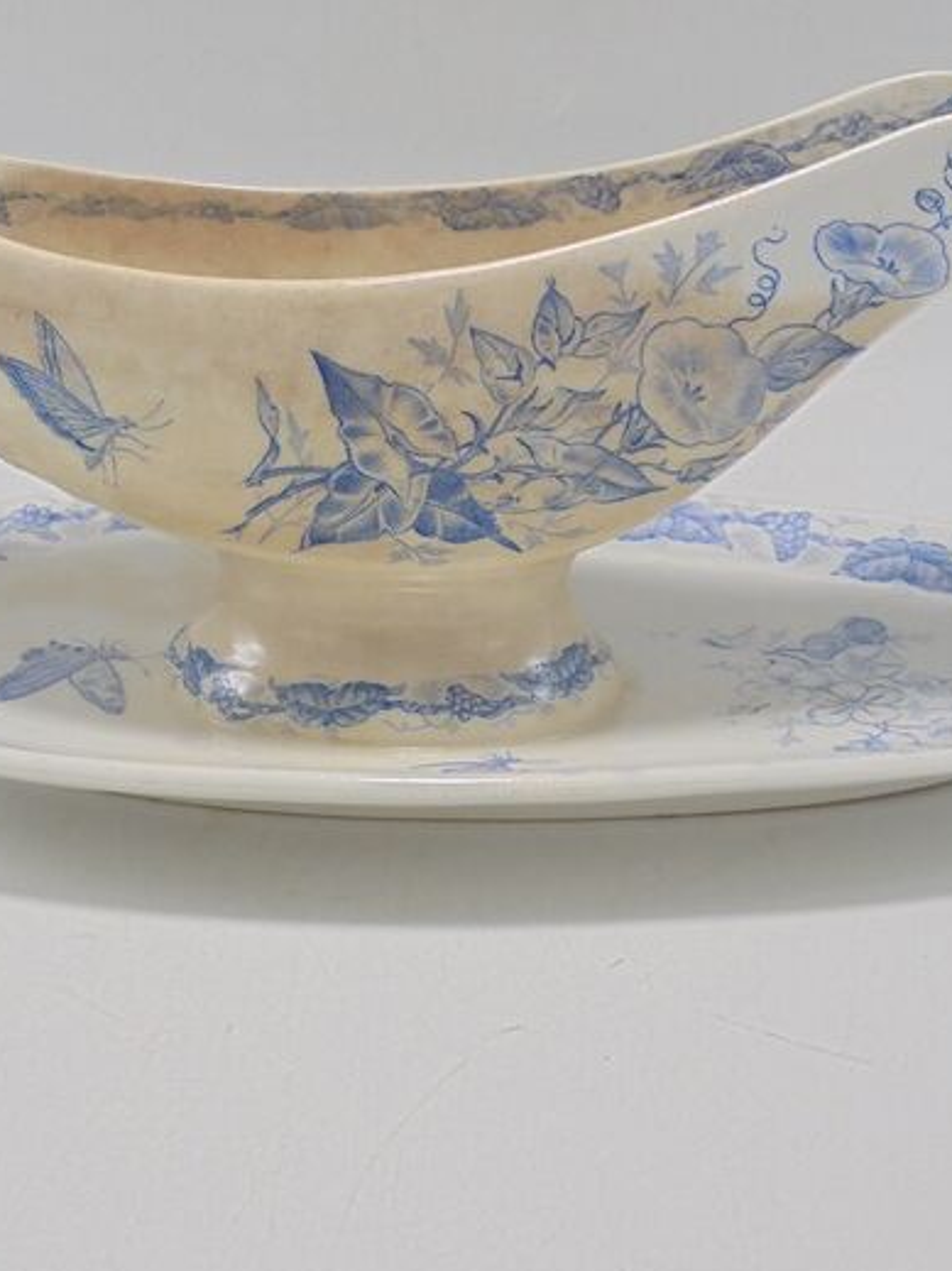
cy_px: 392
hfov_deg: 24.8
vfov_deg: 32.3
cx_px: 442
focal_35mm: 59
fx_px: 2164
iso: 100
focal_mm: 6.1
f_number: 4
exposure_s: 1/60
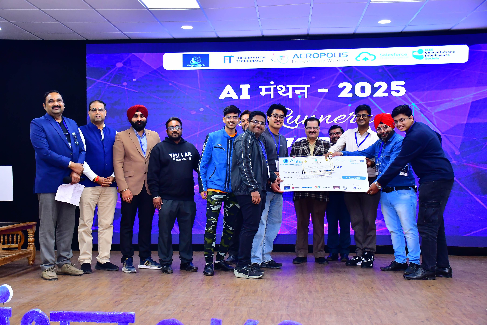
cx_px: 244
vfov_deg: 28.1
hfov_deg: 41.1
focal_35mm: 48
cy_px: 162
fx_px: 649
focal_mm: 32
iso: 1250
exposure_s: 1/160
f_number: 4
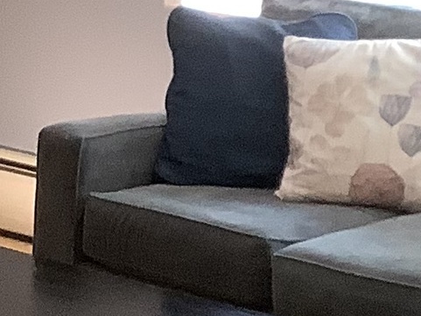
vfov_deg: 7.5
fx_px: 2409
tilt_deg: -12.7
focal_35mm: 198
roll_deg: -1.5
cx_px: 98
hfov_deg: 10.0
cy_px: 236
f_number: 2.4
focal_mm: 3.3
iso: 100
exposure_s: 1/60
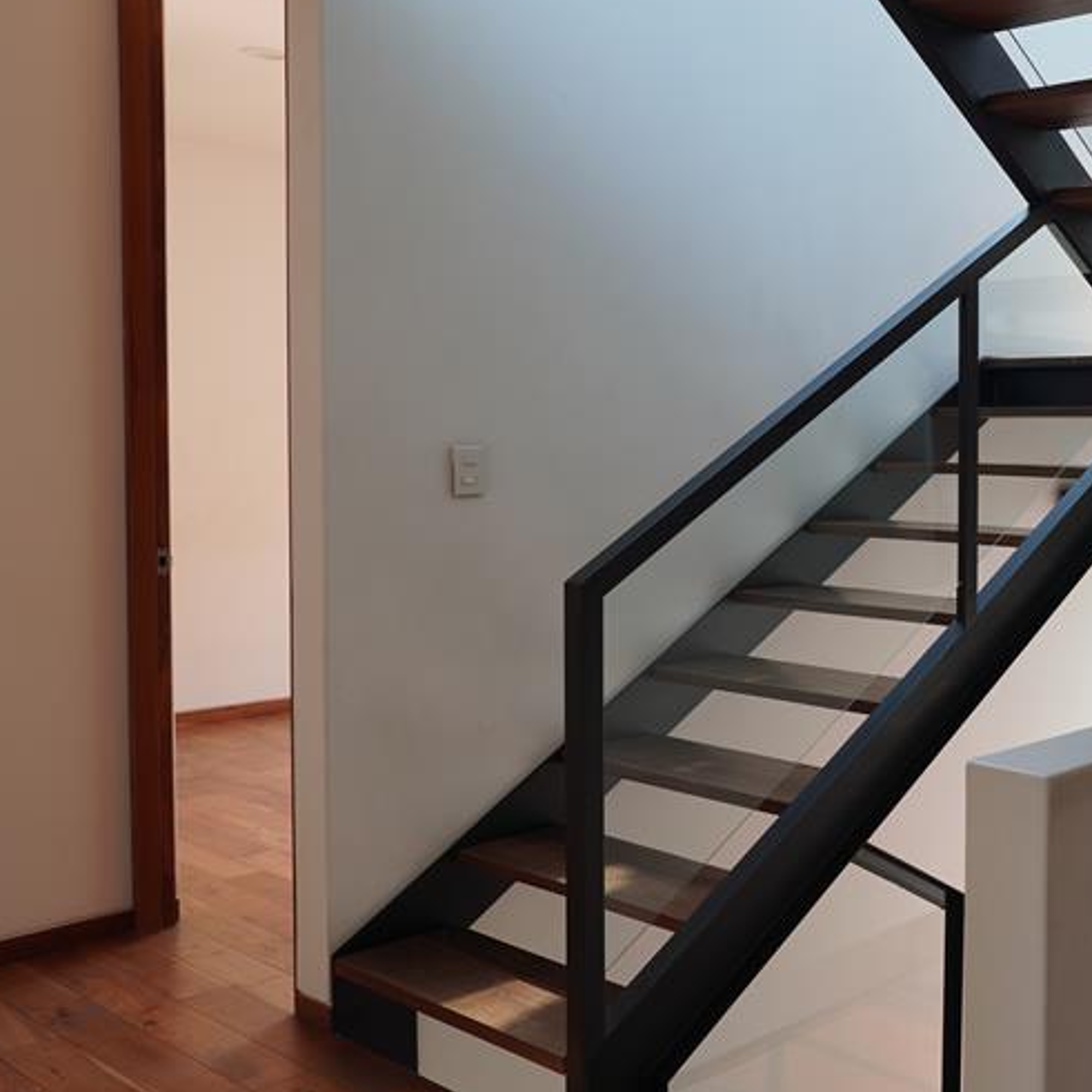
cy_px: 518
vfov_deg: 42.0
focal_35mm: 40
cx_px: 1012
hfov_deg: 38.6
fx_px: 1424
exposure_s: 1/125
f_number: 3.5
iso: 100
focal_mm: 15
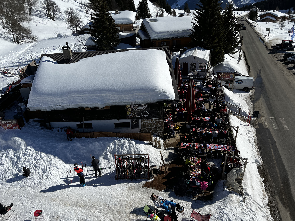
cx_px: 148
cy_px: 110
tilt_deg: -26.2
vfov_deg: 53.1
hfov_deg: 67.3
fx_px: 222
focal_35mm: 26
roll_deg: +2.2
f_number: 1.5
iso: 50
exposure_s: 1/9434
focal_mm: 5.7
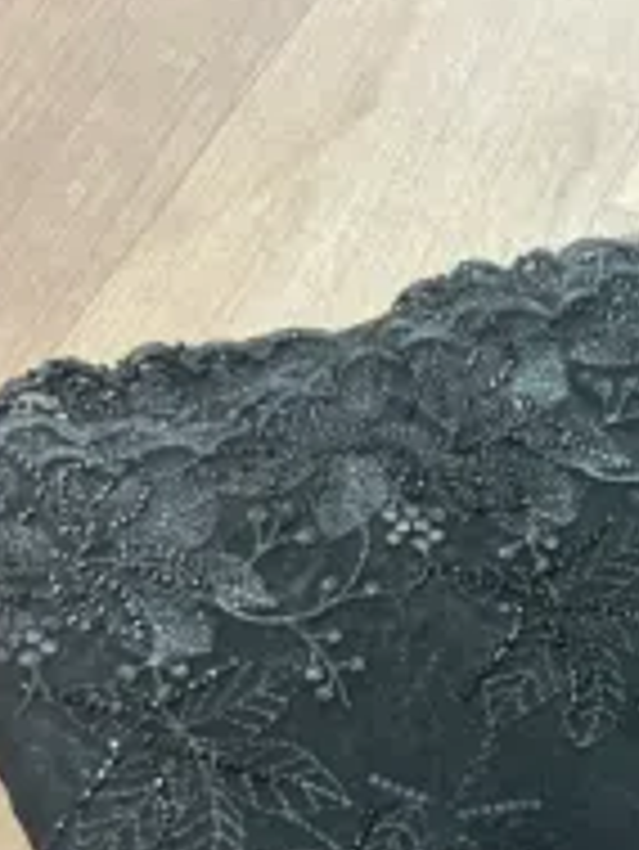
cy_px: 881
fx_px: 1352
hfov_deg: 25.2
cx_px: 652
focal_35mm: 55
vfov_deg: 31.8
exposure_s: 1/25
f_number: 1.5
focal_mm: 5.7
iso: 500
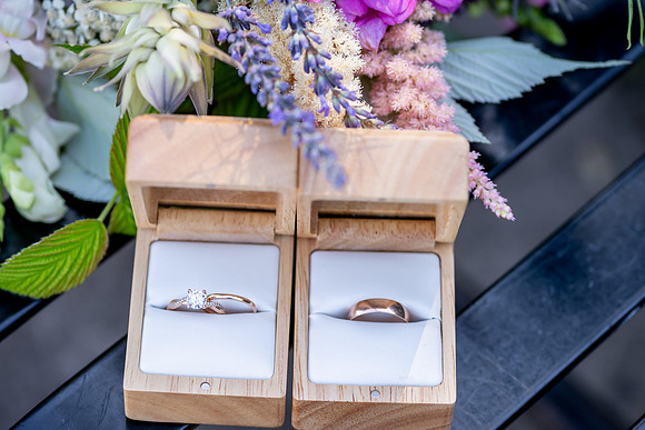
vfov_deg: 13.0
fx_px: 1882
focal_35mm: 105
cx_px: 322
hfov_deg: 19.5
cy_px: 215
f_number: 5.6
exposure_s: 1/320
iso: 500
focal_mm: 105
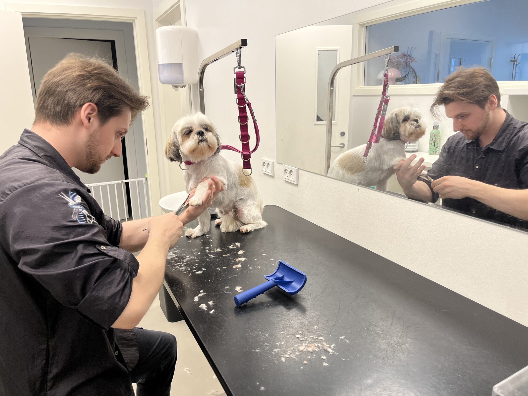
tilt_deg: -15.0
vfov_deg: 53.1
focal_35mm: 26
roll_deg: -0.1
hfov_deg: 67.3
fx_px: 397
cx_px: 264
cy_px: 198
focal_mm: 5.1
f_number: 1.6
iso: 80
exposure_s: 1/100
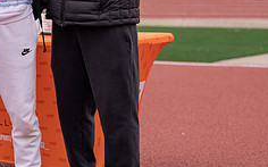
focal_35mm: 188
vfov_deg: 6.9
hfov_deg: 11.0
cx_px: -7
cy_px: 5
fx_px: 1372
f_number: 2.8
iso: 100
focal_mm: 70
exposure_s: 1/1000
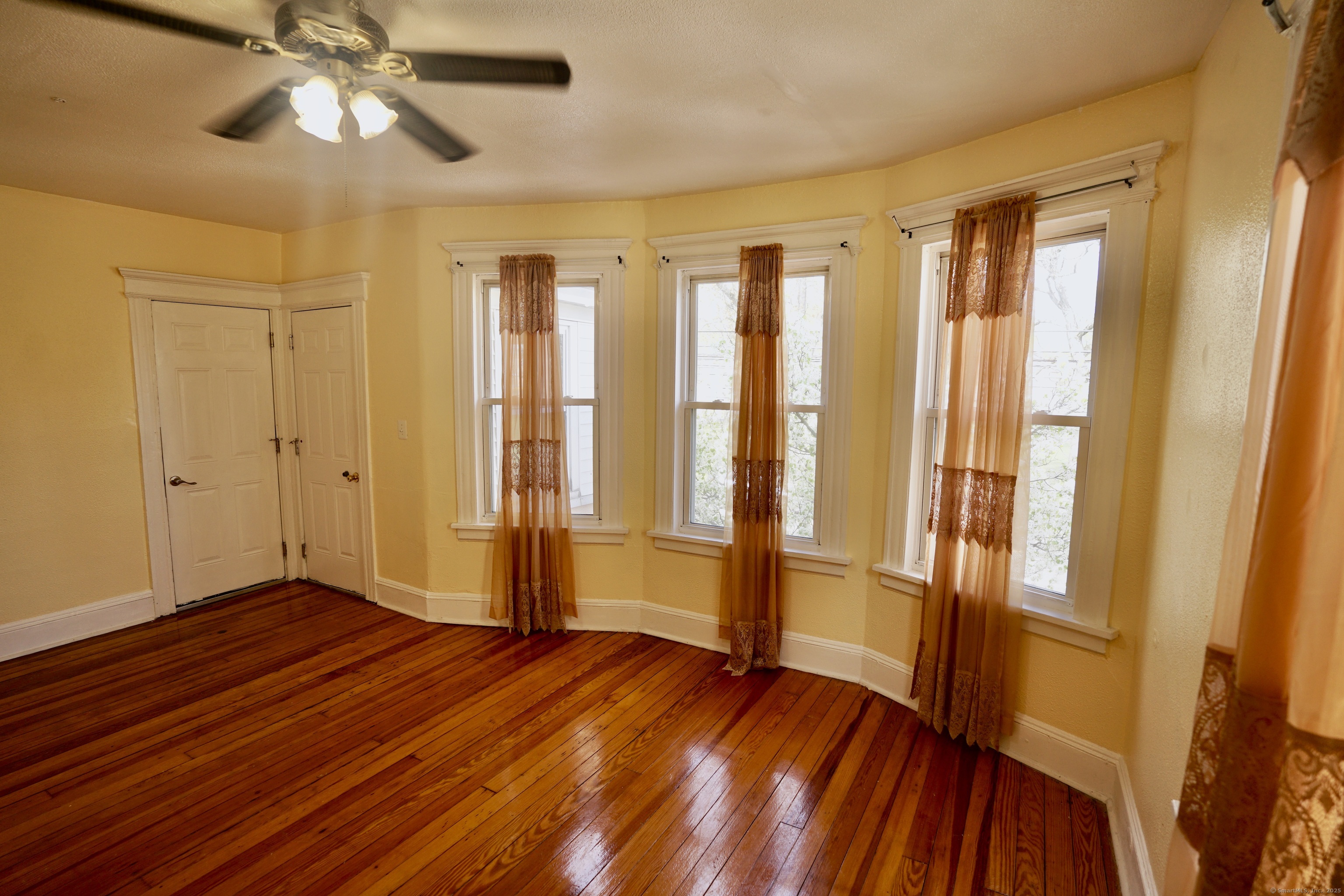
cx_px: 672
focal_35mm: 17
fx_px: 635
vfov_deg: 70.4
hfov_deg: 93.3
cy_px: 448
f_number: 3.5
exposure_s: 1/100
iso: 200
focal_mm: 17
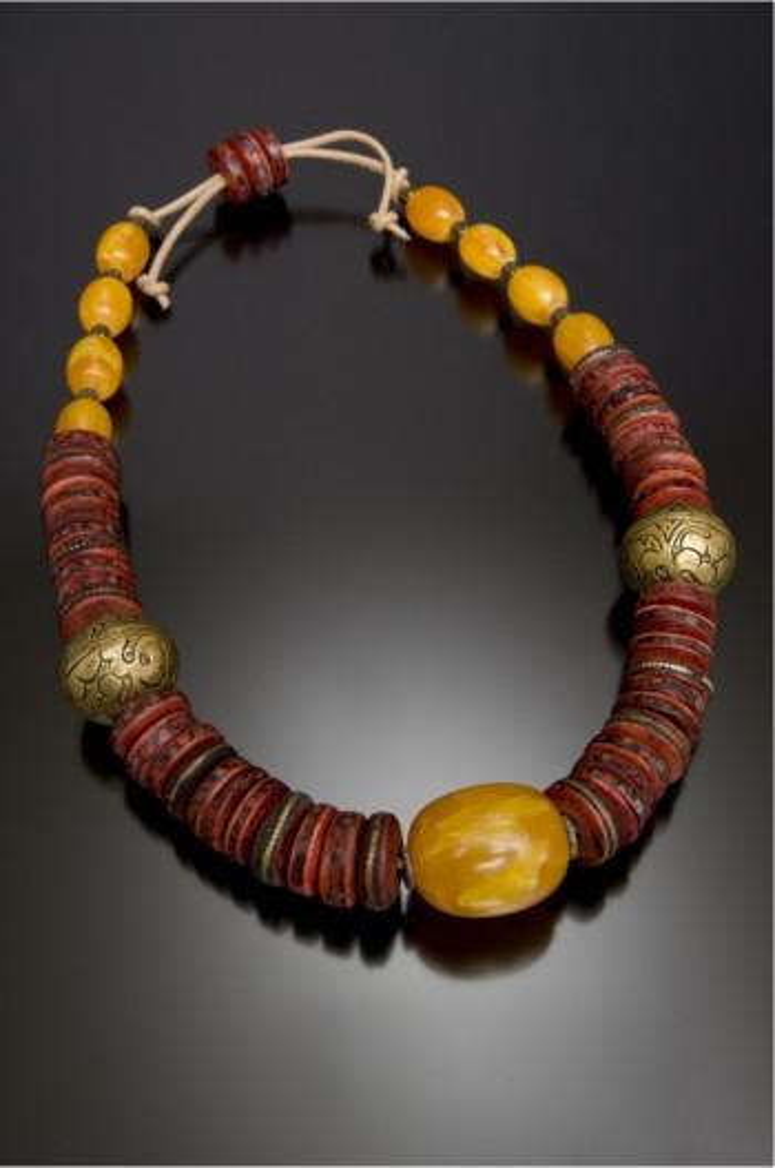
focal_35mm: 44
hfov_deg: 30.4
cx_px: 388
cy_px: 584
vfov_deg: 44.5
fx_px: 1424
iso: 200
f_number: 14
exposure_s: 1/60
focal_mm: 44
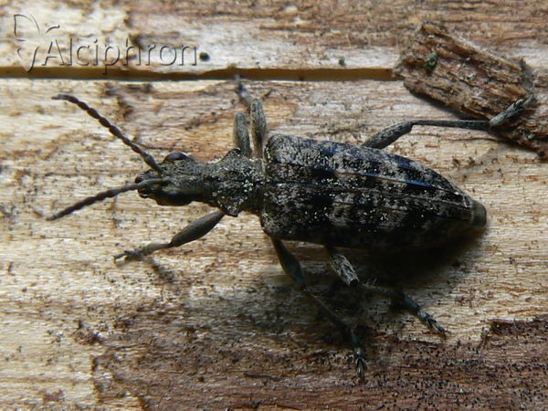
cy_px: 206
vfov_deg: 39.7
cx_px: 274
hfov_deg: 51.4
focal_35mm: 36
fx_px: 570
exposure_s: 1/125
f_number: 4.5
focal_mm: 6
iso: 80
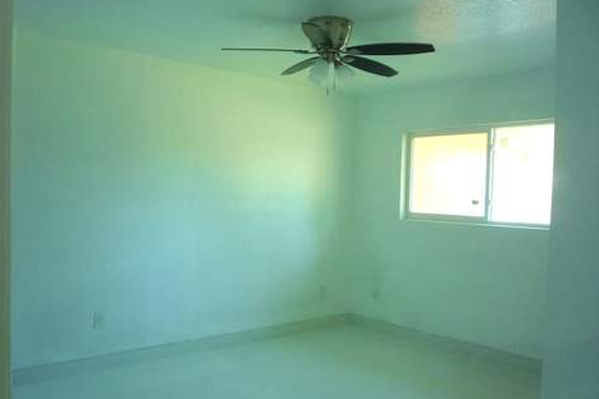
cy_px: 215
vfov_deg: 41.1
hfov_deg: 58.7
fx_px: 532
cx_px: 303
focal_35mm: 32
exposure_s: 1/30
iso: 160
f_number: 3.3
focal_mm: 5.2
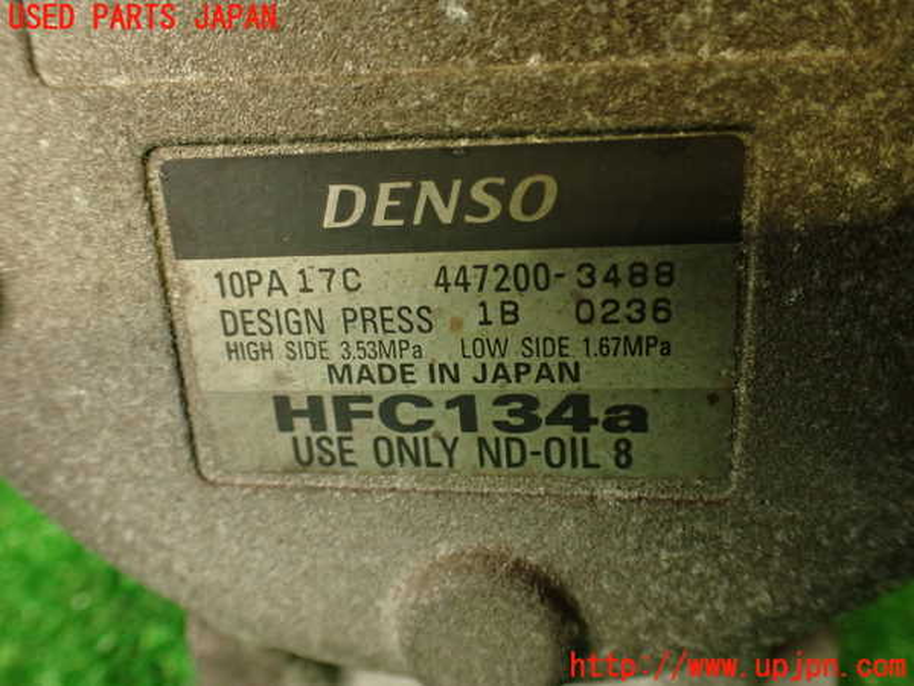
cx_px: 457
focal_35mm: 32
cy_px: 343
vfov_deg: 44.2
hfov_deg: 56.8
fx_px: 845
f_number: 2.4
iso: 500
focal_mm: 5.79
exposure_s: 1/30
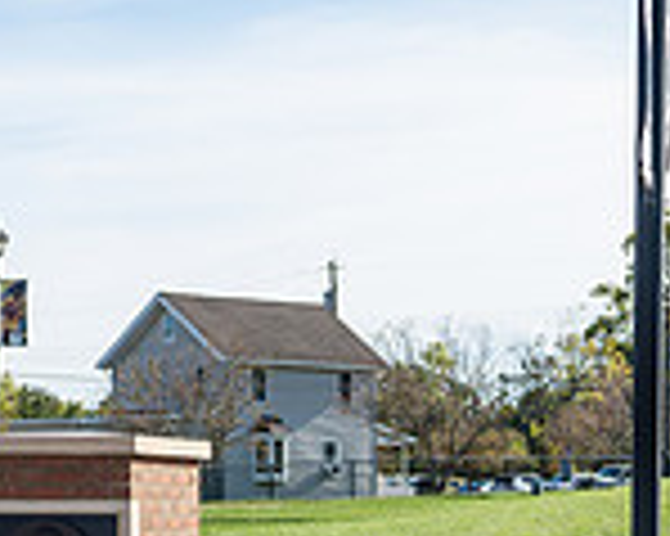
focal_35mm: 146
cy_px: 822
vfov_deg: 10.2
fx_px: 2893
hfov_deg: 13.1
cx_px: 540
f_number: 3.2
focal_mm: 40
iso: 80
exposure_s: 1/640
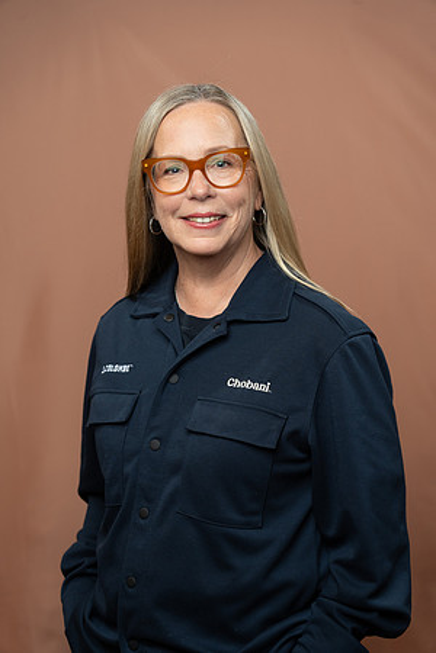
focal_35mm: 90
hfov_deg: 15.2
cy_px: 326
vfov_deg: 22.6
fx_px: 1635
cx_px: 218
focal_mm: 90
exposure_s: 1/160
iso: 320
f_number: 4
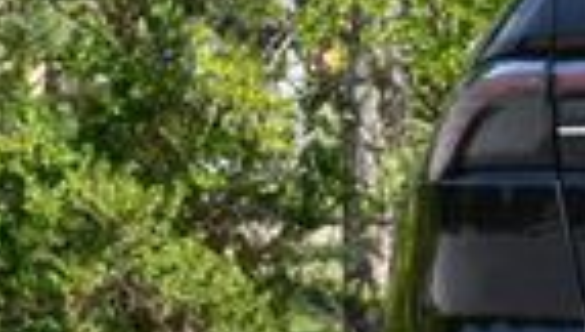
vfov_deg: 4.1
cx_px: 1211
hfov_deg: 6.9
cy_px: 303
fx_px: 4661
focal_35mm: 300
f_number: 7.1
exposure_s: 1/250
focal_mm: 32
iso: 200
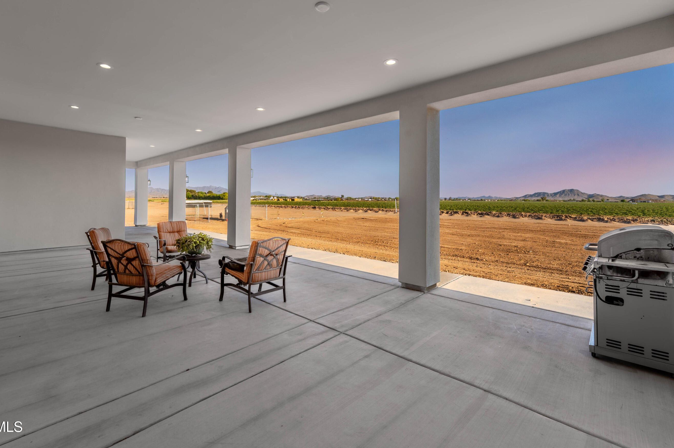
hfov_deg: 96.7
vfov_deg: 73.3
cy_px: 194
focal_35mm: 16
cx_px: 323
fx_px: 299
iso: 100
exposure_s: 1/2000
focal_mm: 14
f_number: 8
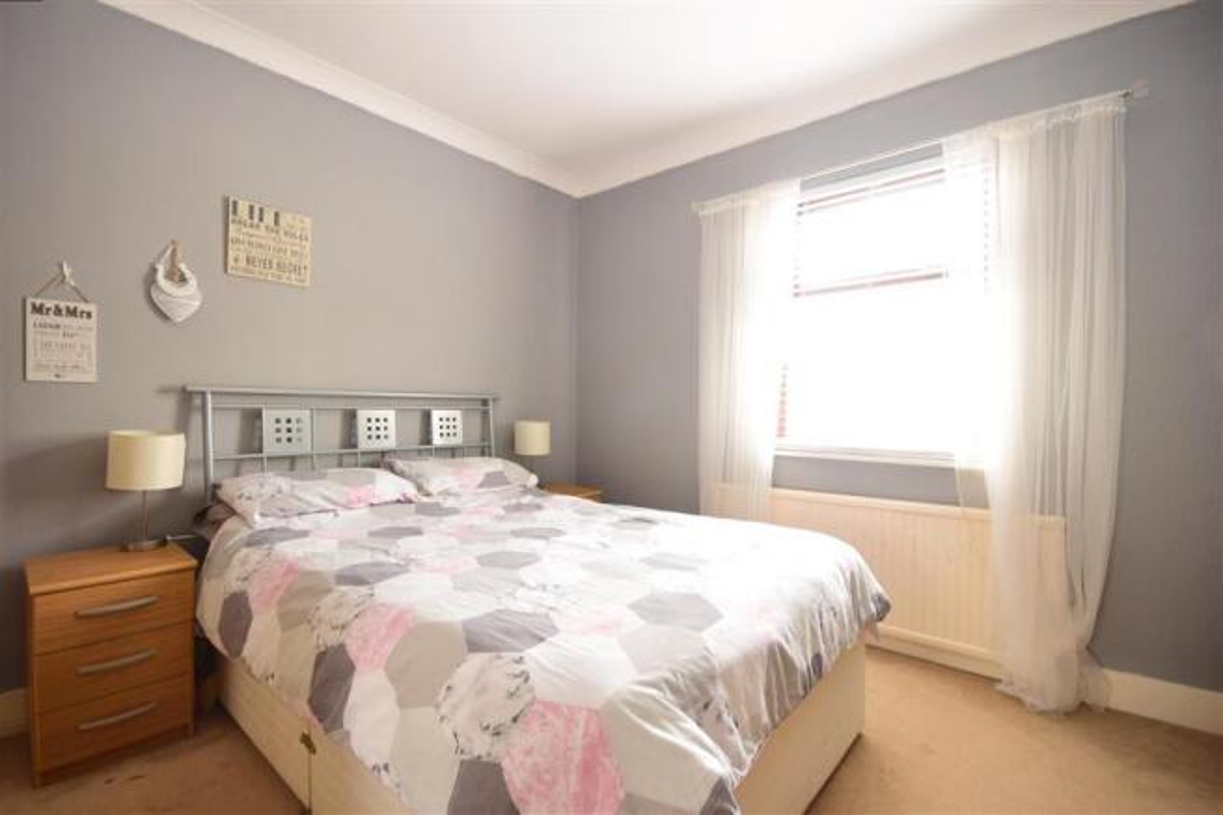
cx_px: 612
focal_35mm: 15
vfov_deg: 77.3
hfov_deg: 100.4
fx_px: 509
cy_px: 408
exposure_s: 1/6
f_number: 5.6
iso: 400
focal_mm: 10
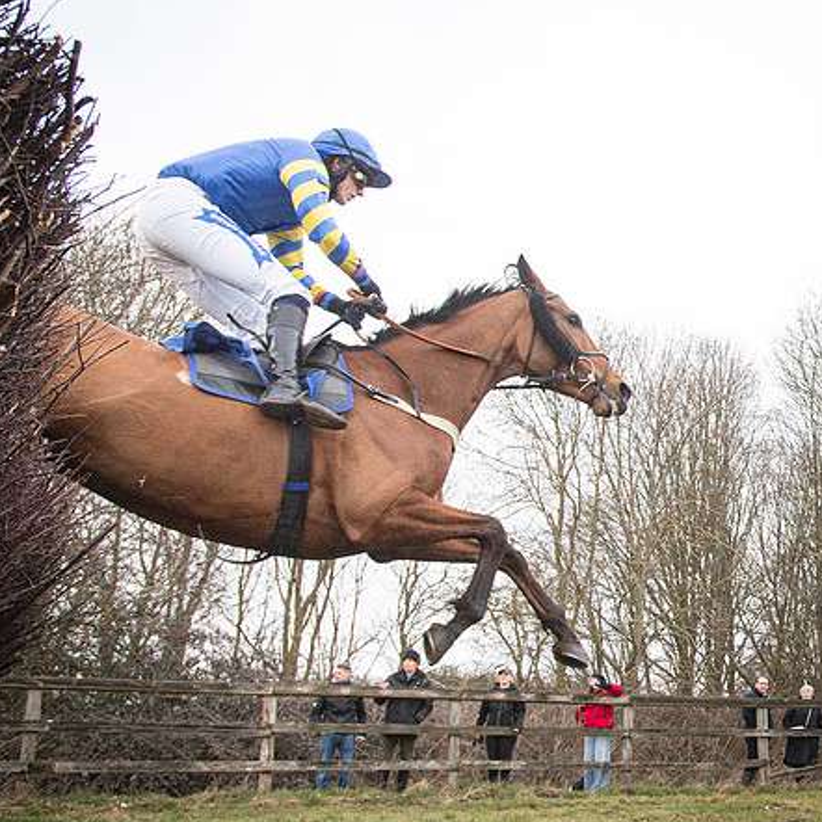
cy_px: 472
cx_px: 913
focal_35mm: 43
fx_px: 1155
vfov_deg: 39.1
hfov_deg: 33.8
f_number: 6.3
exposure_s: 1/1600
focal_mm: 20
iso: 2000
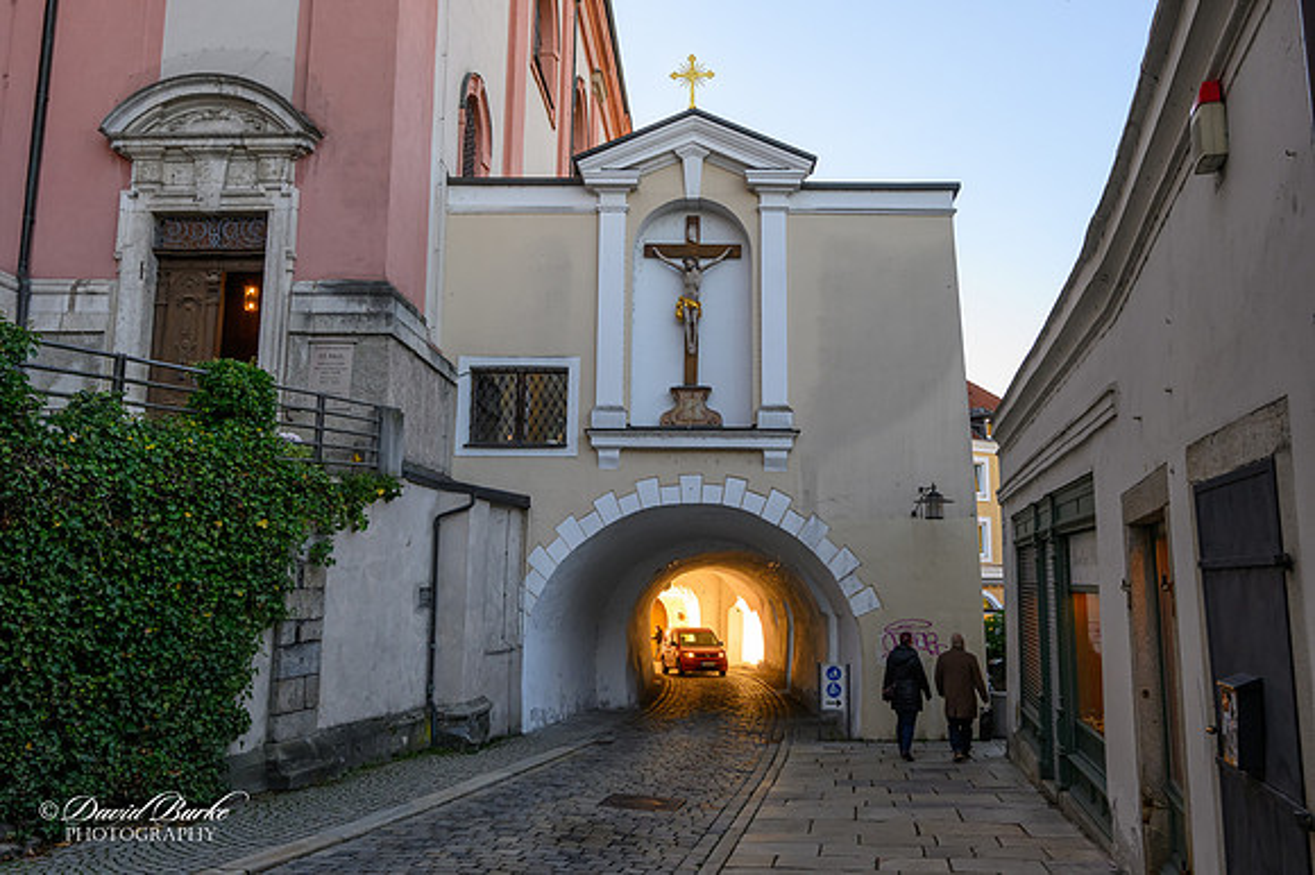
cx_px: 658
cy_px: 438
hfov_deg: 67.4
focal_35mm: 27
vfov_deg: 47.9
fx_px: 986
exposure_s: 1/200
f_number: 8
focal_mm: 18
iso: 640
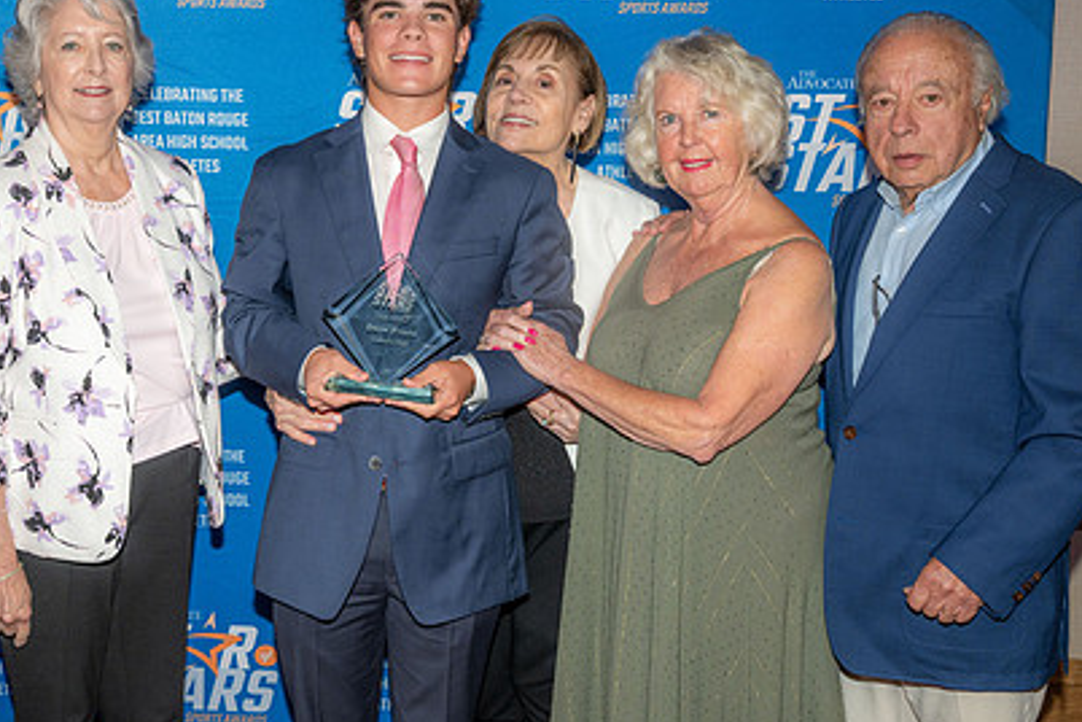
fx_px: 1563
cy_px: 352
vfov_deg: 26.0
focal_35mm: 52
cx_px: 390
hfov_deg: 37.9
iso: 320
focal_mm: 36
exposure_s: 1/100
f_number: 6.3
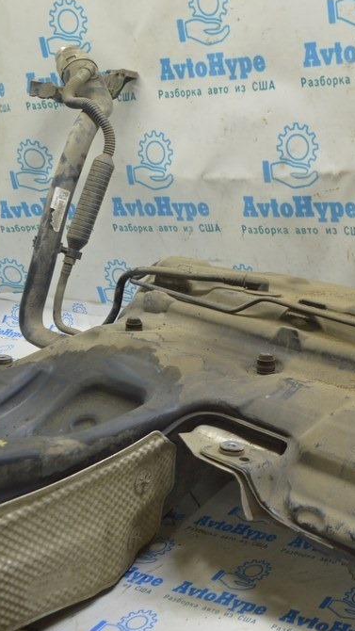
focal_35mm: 48
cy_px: 313
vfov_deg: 42.9
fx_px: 803
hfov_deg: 23.5
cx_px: 381
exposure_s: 1/20
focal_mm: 20
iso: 400
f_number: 5.6
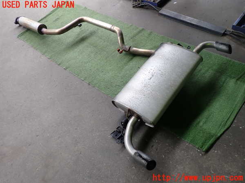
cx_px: 122
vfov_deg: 46.8
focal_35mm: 30
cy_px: 92
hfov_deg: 60.0
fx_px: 212
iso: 200
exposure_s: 1/80
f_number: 2.3
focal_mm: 5.4
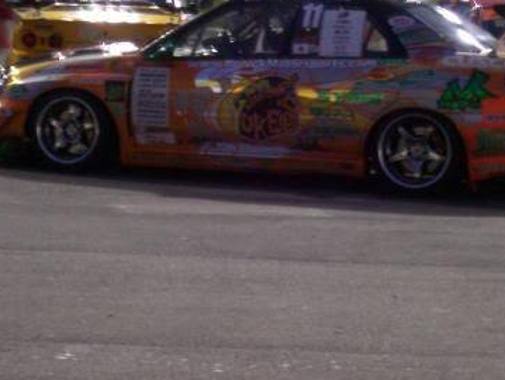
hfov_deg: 12.7
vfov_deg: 9.6
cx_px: 279
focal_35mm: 155
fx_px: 2264
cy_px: 92
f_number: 4.3
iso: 160
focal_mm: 14.5
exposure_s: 1/8
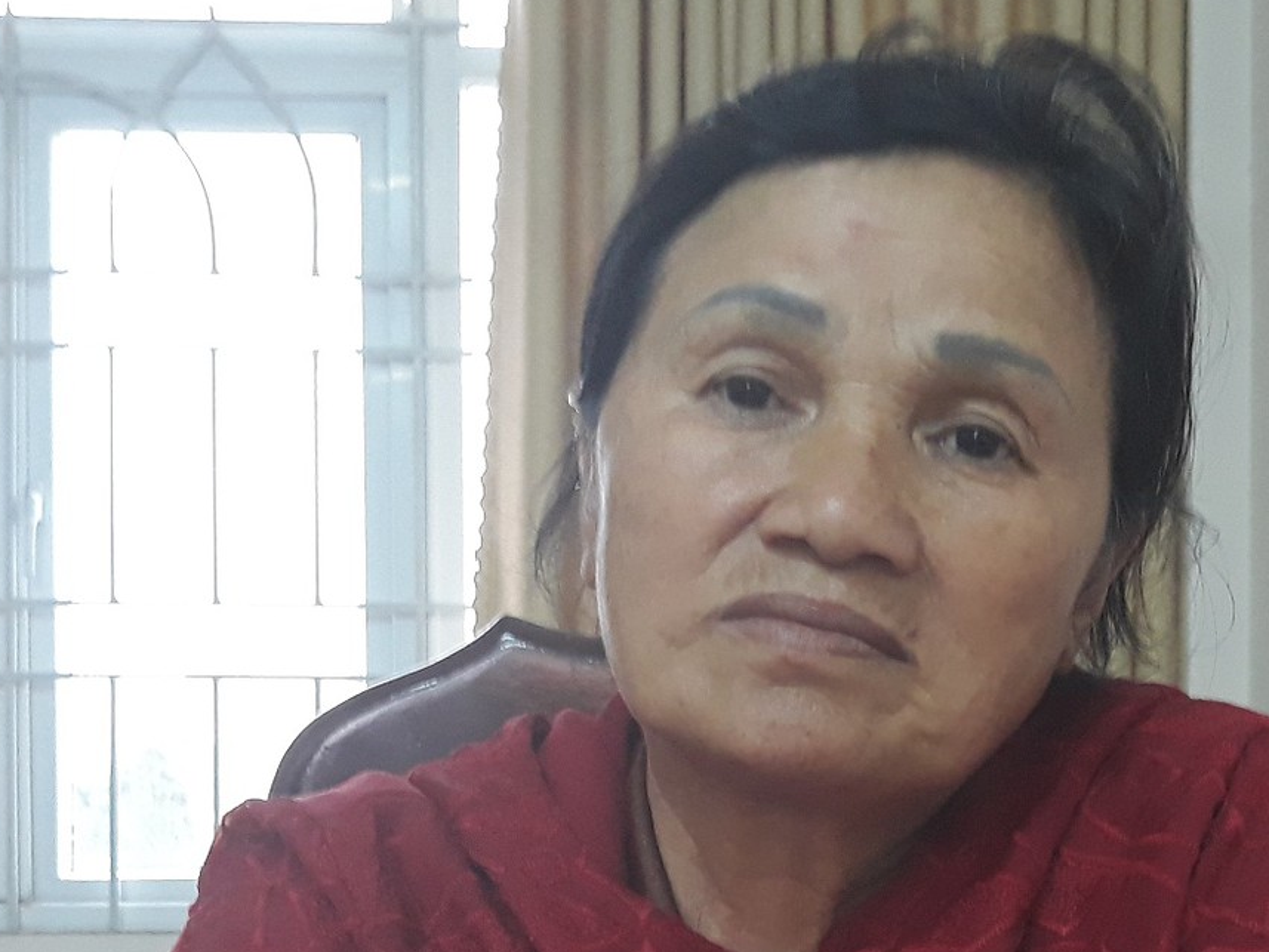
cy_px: 839
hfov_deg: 30.5
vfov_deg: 22.8
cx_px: 843
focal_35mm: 63
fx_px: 2310
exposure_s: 1/25
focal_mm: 3.71
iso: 200
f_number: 1.7
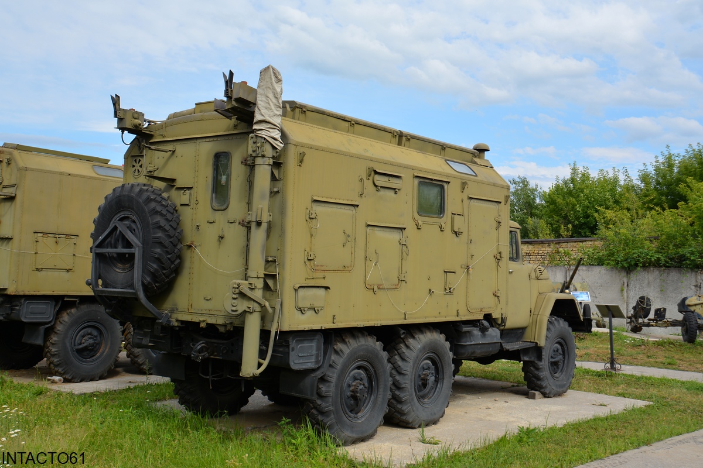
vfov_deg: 34.2
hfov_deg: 49.6
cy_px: 234
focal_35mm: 39
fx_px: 762
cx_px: 352
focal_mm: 26
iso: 125
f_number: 8
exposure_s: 1/250
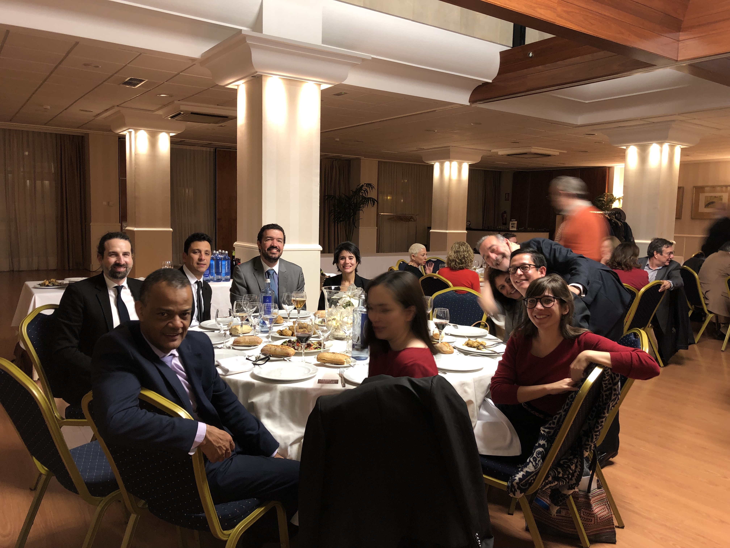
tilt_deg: -6.4
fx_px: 590
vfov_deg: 49.7
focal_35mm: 28
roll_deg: -1.8
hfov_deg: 63.4
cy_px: 274
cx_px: 365
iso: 80
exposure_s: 1/5
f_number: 1.8
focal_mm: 3.99
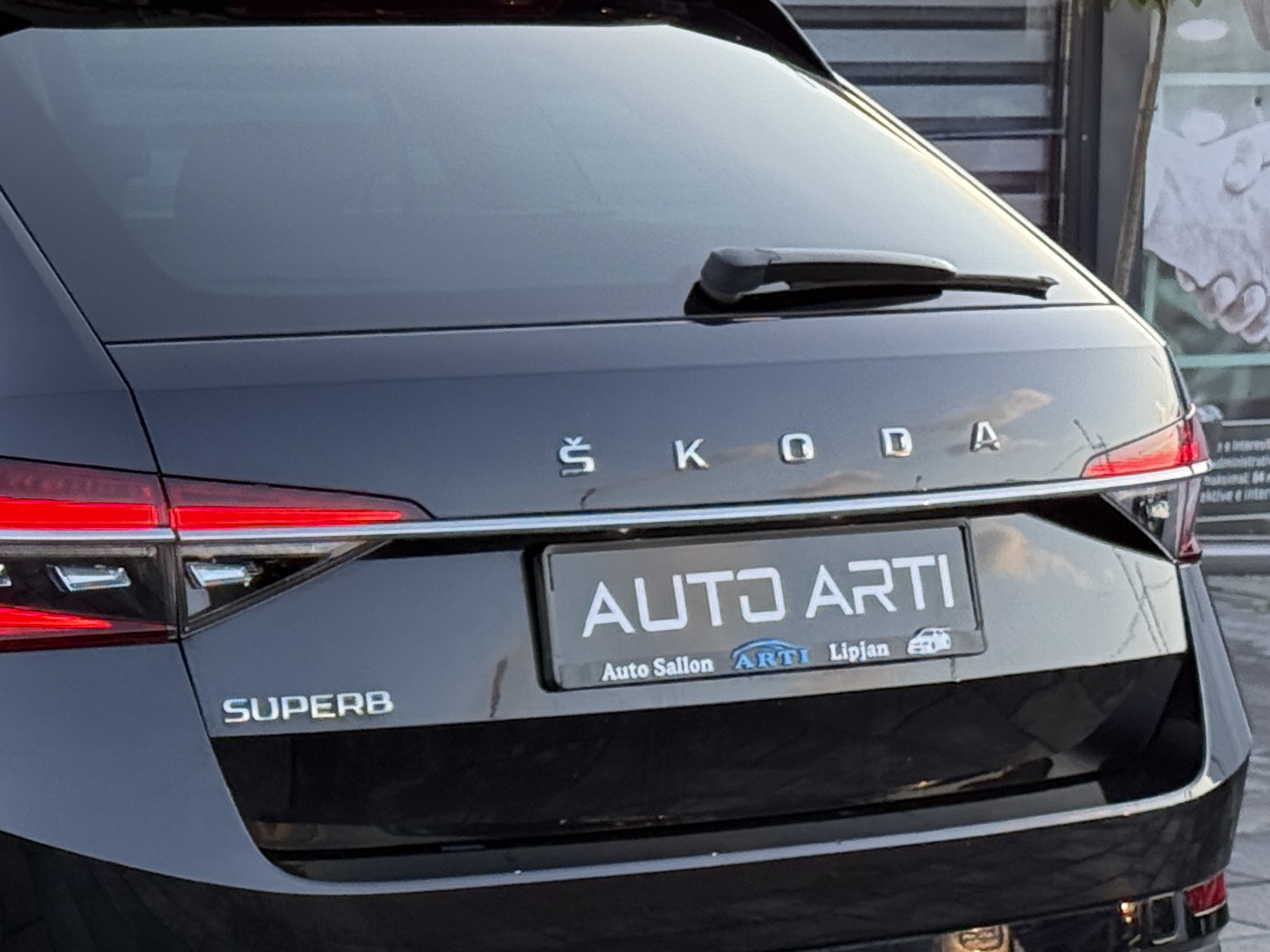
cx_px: -165
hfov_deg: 14.5
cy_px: 515
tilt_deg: -4.6
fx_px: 4879
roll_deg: -0.7
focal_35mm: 133
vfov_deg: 11.1
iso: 100
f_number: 1.78
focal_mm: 6.76
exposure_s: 1/348
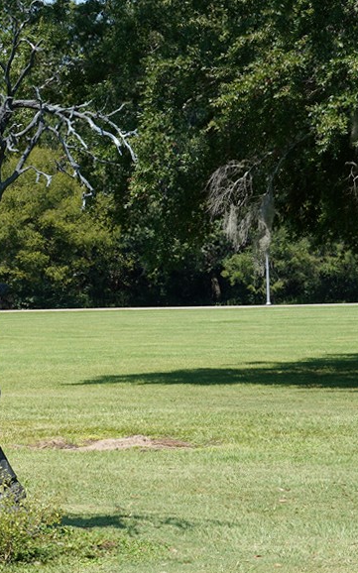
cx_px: -480
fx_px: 1874
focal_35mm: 120
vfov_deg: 17.4
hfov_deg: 9.7
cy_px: 281
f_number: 9
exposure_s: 1/100
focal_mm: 34
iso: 200
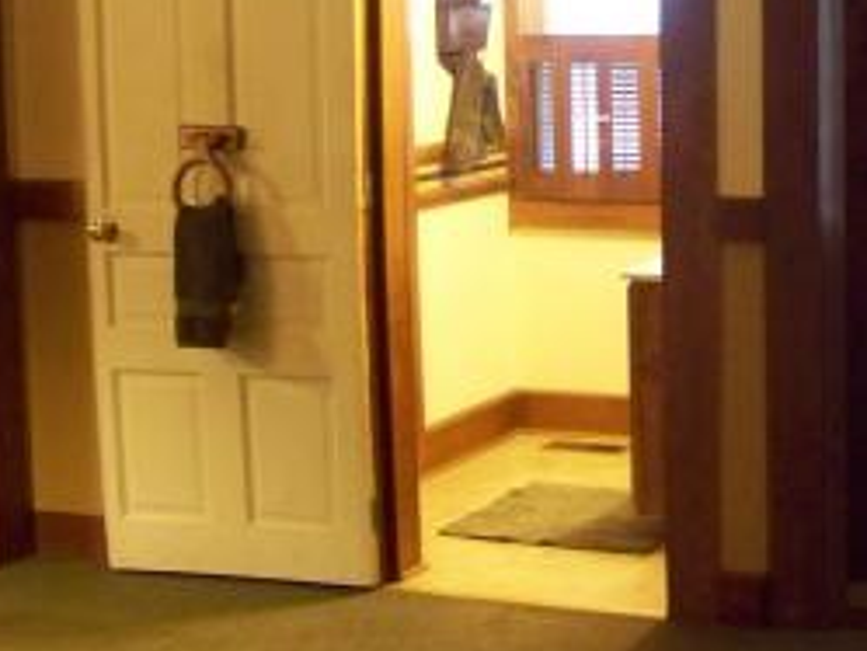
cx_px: 857
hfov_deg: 22.4
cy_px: 216
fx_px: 2105
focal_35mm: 84
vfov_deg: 17.5
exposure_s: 1/30
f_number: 2.8
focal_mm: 5.85
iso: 483
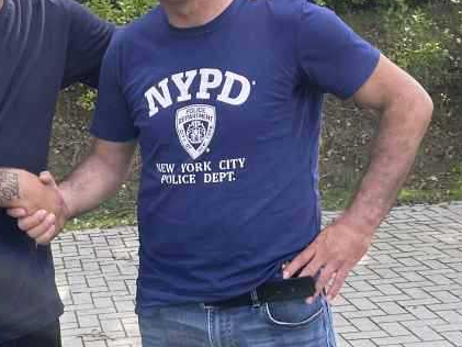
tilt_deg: -7.6
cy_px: 137
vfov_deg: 18.7
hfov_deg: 24.4
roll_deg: +3.1
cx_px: 99
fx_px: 1055
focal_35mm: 79
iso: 32
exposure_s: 1/402
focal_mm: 5.1
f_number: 1.6
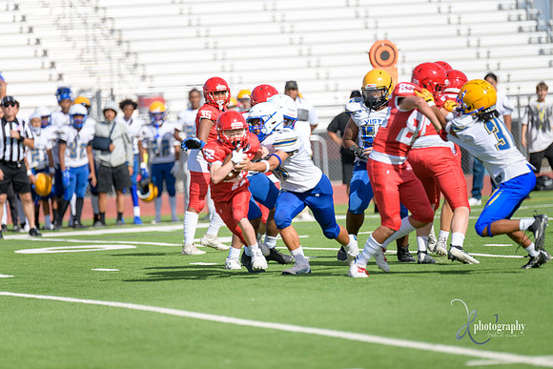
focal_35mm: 300
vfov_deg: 4.6
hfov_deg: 6.9
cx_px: 276
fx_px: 4609
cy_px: 184
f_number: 2.8
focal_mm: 300
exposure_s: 1/3200
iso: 200
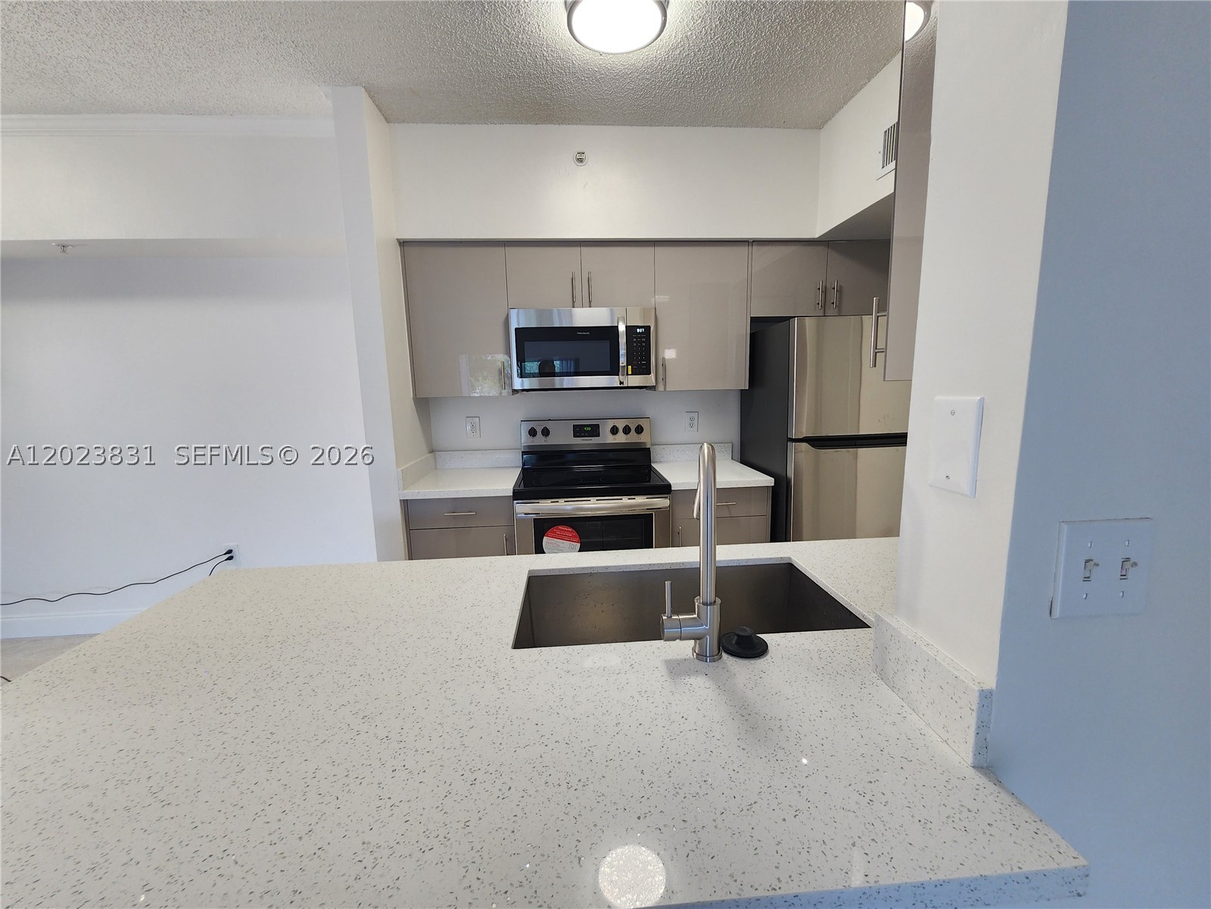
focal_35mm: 13
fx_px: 455
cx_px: 606
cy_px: 454
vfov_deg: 89.9
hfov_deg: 106.2
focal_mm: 2.2
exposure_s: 1/60
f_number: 2.2
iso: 160
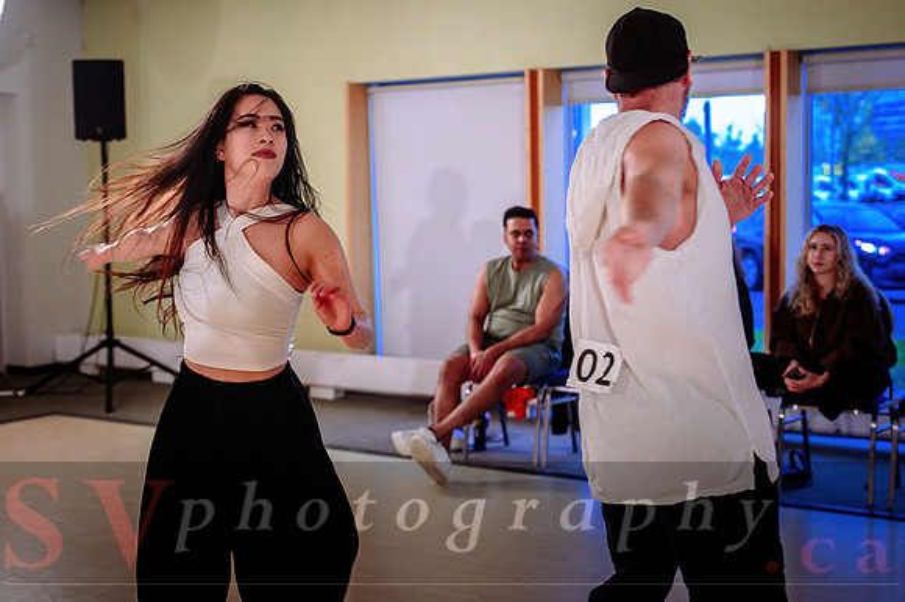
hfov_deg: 39.6
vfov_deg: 27.0
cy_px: 275
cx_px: 417
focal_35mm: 50
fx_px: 1255
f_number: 2
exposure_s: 1/320
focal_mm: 31
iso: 1250
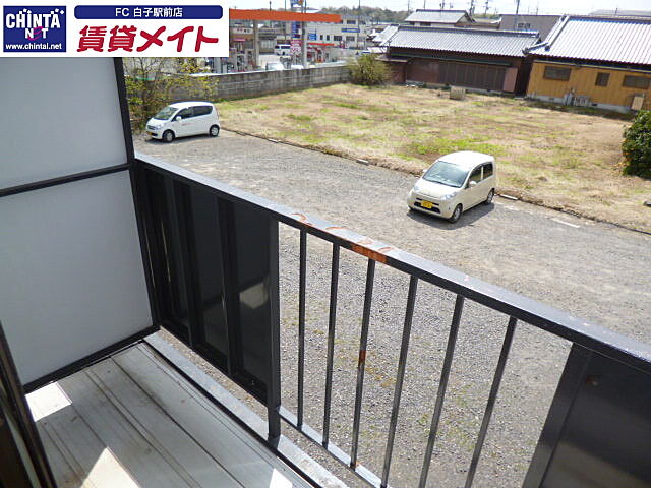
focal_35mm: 24
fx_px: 451
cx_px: 326
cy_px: 244
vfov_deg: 56.8
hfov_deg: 71.6
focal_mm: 4.3
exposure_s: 1/1300
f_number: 2.5
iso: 100
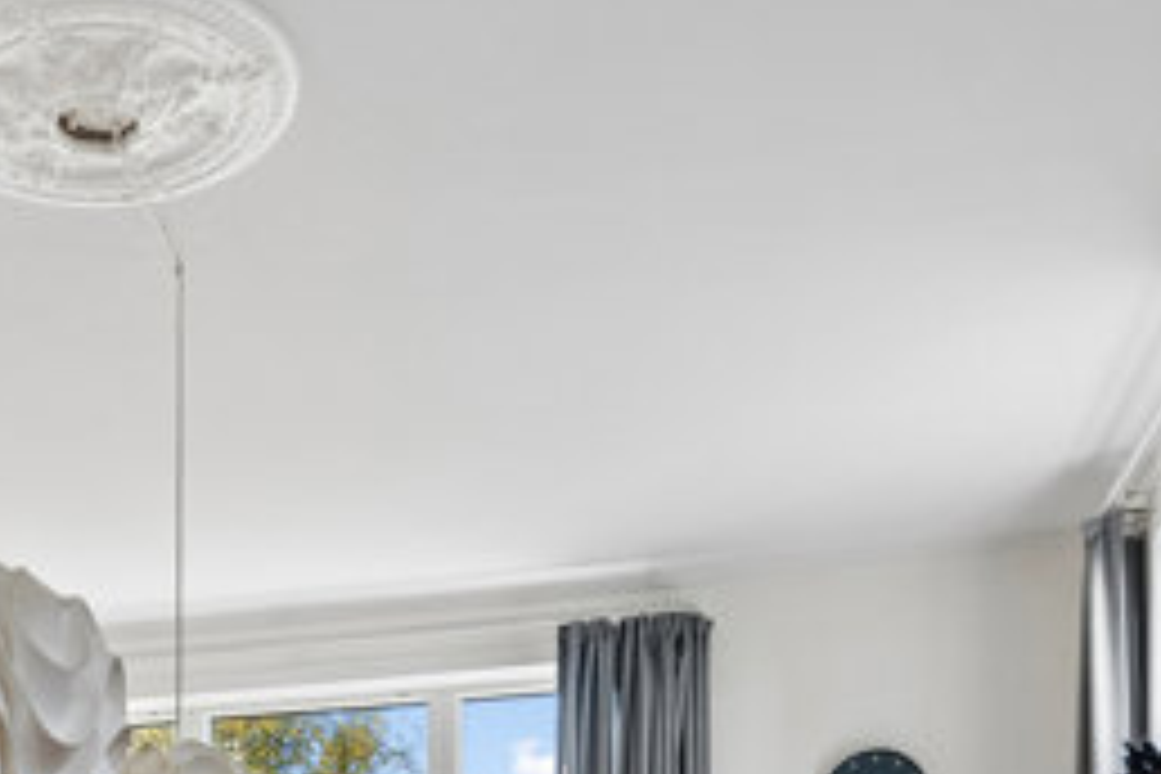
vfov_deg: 19.8
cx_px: 50
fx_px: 1903
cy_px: 1172
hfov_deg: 31.8
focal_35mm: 59
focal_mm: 19
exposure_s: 1/60
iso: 400
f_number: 4.5
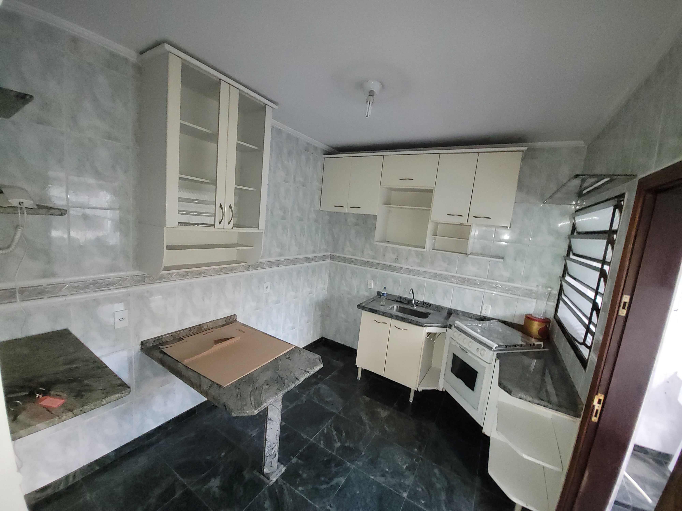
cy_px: 256
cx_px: 341
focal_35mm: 13
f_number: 2.2
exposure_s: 1/30
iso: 500
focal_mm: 1.74
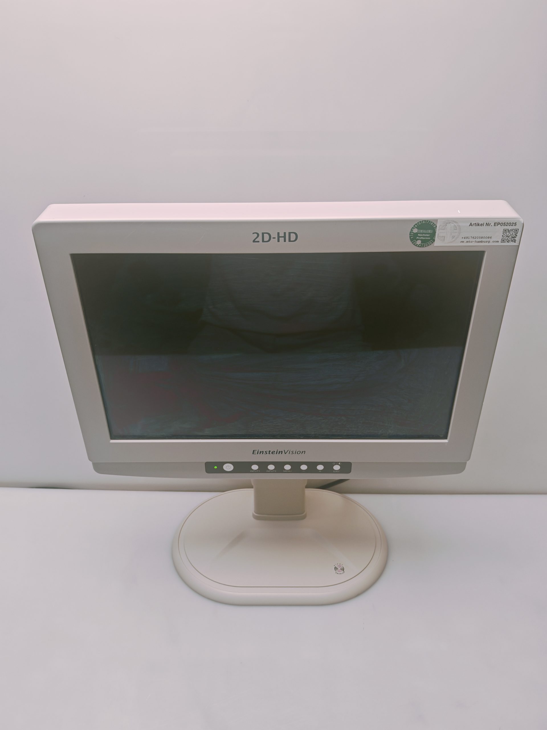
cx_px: 274
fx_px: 569
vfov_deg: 65.3
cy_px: 365
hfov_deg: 51.4
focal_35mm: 27
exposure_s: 1/100
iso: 64
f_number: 2
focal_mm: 6.83
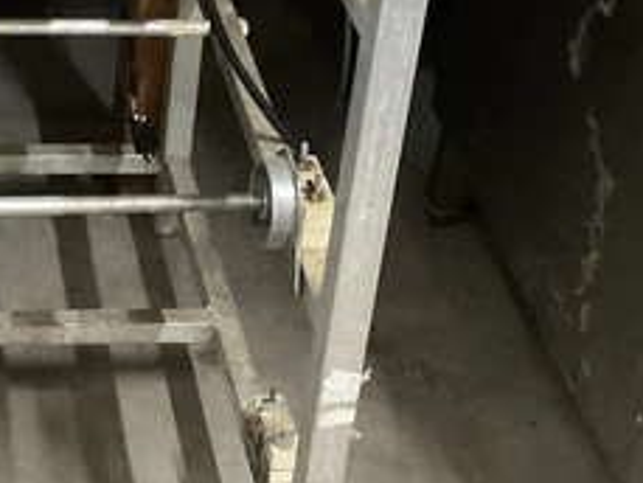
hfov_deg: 20.2
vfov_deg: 15.5
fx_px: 1766
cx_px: 39
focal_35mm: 95
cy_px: 111
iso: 250
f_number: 1.8
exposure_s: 1/30
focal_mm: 3
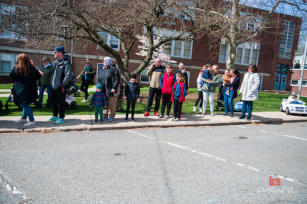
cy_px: 102
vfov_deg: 53.1
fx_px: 205
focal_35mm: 24
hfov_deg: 73.8
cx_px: 154
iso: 200
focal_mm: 24
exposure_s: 1/3200
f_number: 4
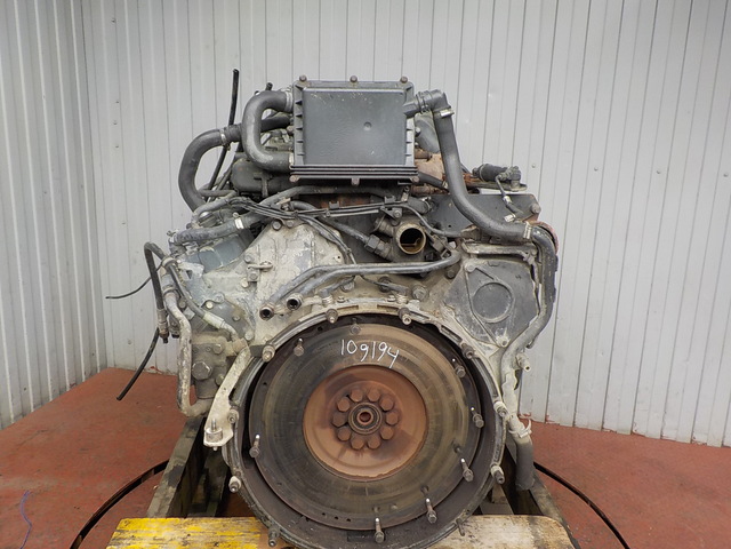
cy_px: 274
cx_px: 366
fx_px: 634
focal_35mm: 30
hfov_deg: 60.0
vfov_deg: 46.8
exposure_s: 1/100
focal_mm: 4.1
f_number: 3.3
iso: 125
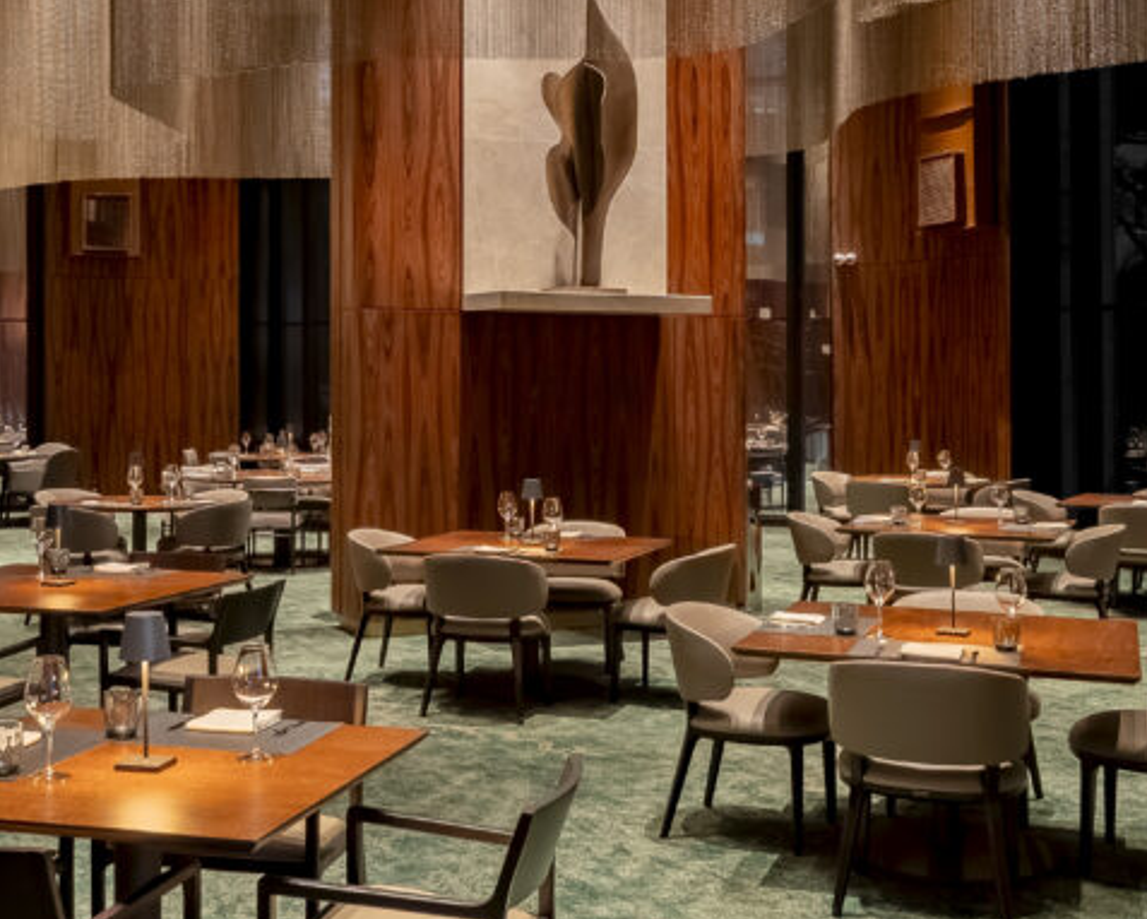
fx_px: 1426
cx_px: 454
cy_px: 212
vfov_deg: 34.8
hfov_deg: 43.6
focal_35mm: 42
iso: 400
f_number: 8
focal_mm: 20
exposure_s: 1/6
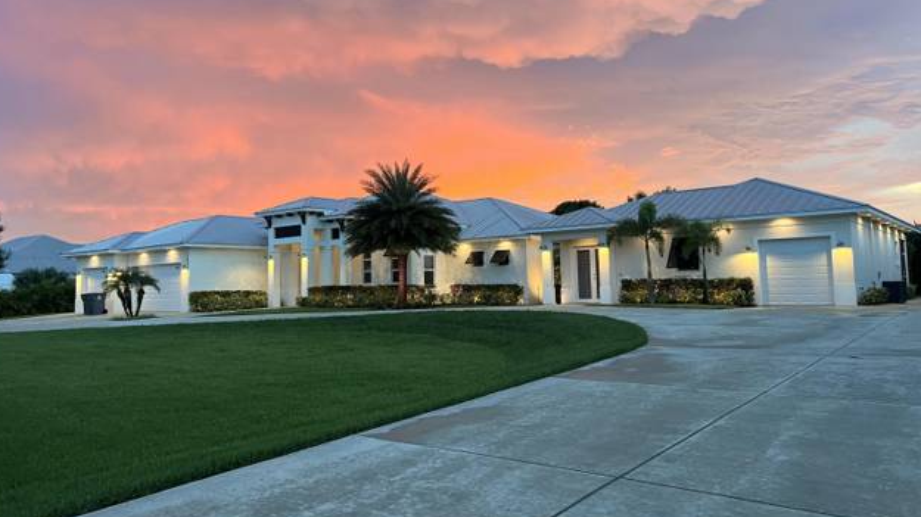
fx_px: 708
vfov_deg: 40.1
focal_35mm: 29
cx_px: 451
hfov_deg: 66.1
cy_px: 231
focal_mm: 5.7
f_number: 1.5
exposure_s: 1/60
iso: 250
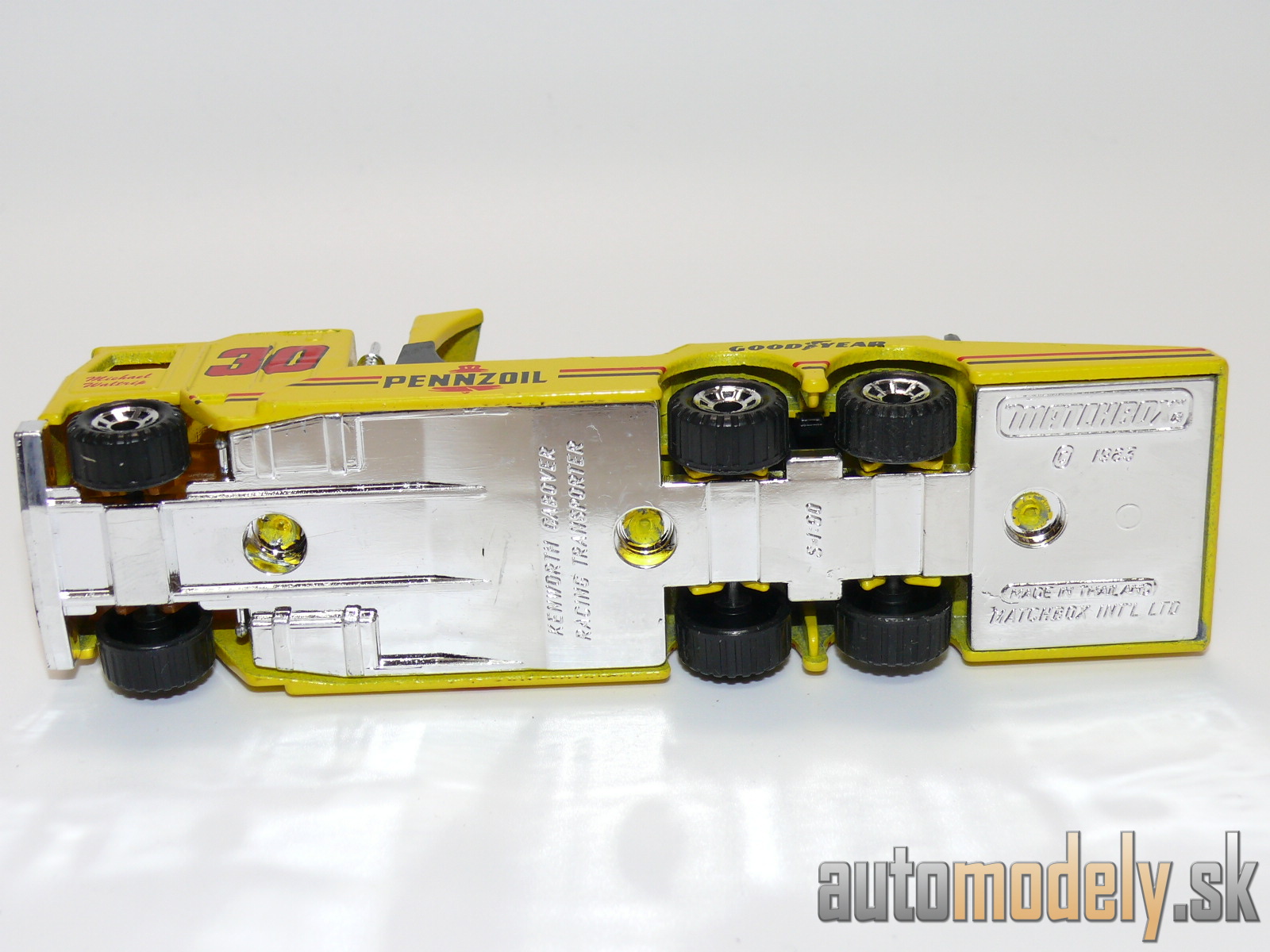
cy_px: 476
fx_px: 2311
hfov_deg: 30.7
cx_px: 635
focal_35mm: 63
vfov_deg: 23.3
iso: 100
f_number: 4
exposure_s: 1/30
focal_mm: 10.3
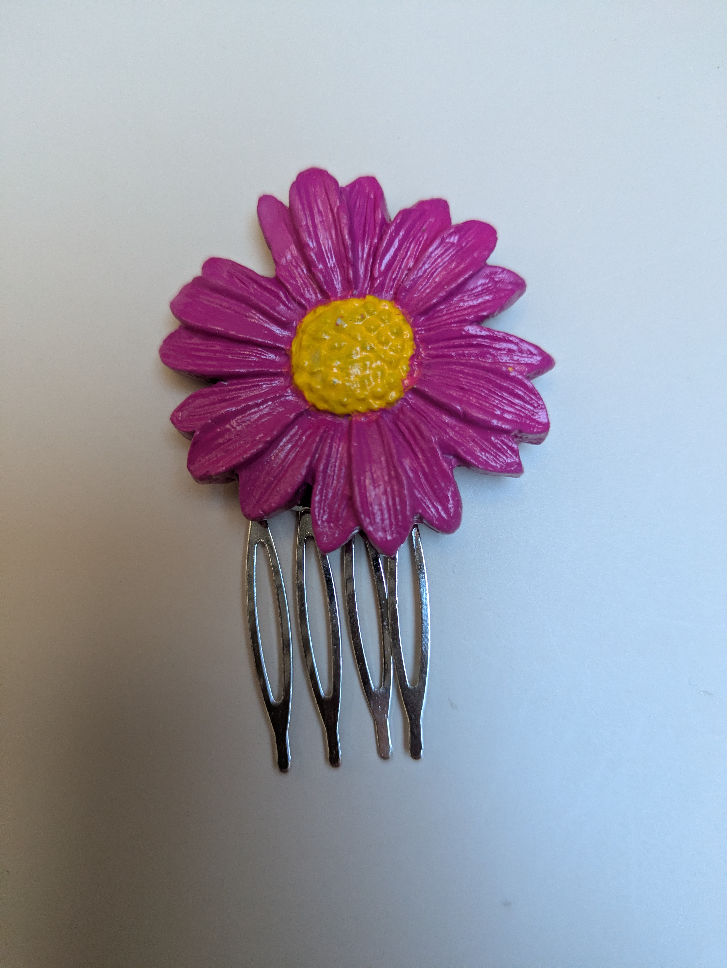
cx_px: 364
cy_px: 484
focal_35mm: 25
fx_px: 700
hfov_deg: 54.9
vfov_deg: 69.4
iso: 504
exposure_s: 1/100
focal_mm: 5.43
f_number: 1.89
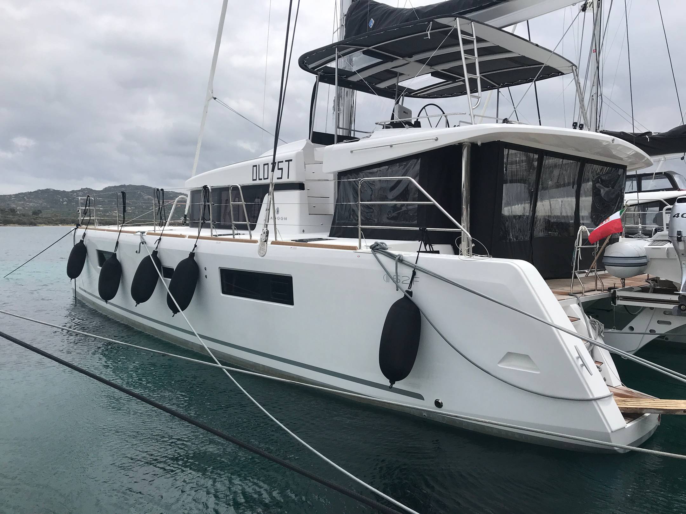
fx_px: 555
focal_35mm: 28
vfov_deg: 49.7
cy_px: 257
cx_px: 343
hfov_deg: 63.4
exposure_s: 1/3425
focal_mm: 3.99
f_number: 1.8
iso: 20
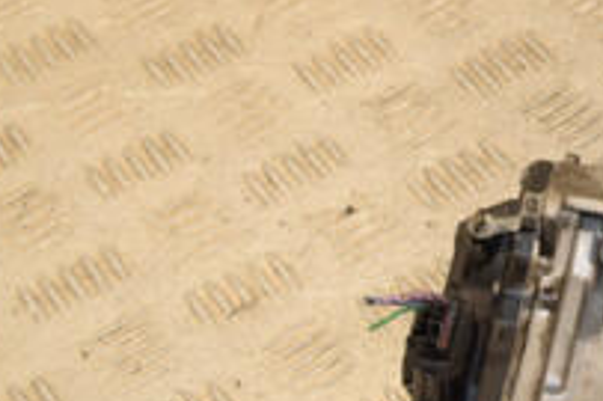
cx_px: 799
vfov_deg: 9.6
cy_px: 39
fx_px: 2377
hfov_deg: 13.9
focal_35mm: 142
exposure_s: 1/200
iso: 800
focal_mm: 32
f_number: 8
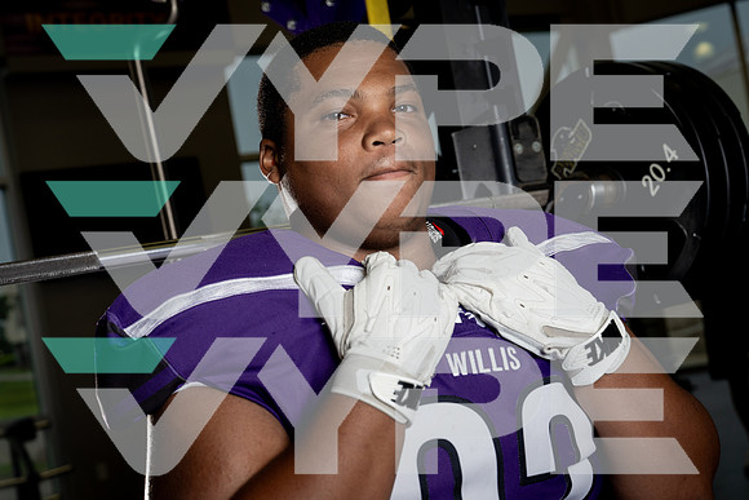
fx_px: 1124
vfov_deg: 25.1
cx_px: 374
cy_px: 250
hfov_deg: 36.9
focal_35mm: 54
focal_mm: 54
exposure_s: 1/250
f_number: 5.6
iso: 640
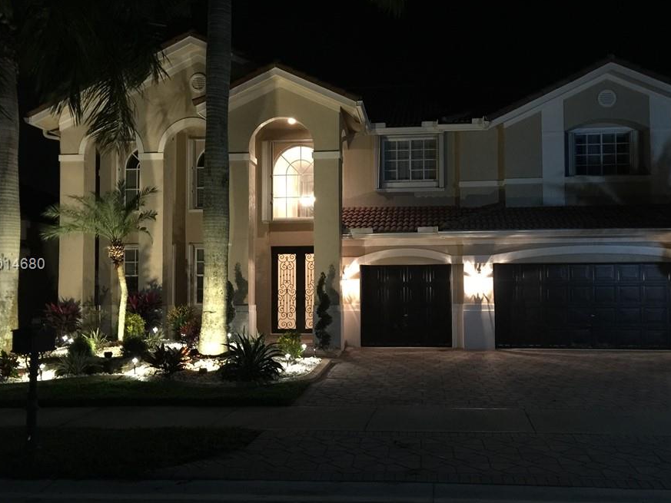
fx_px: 659
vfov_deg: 41.8
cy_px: 265
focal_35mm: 34
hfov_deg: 53.9
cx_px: 359
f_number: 2.2
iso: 160
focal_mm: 4.15
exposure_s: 1/4
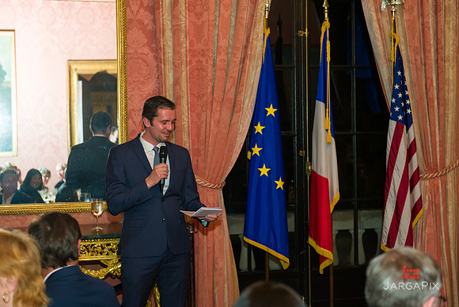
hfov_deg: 28.8
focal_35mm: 70
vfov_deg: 19.5
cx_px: 230
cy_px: 154
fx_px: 893
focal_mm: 70
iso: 1000
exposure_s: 1/125
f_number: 4
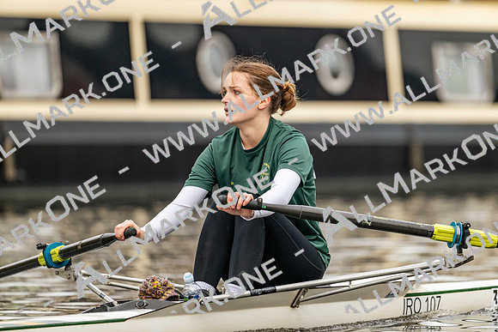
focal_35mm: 400
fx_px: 5534
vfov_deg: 3.4
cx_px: 249
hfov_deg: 5.2
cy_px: 166
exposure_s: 1/2500
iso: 1600
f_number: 4.5
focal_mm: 400
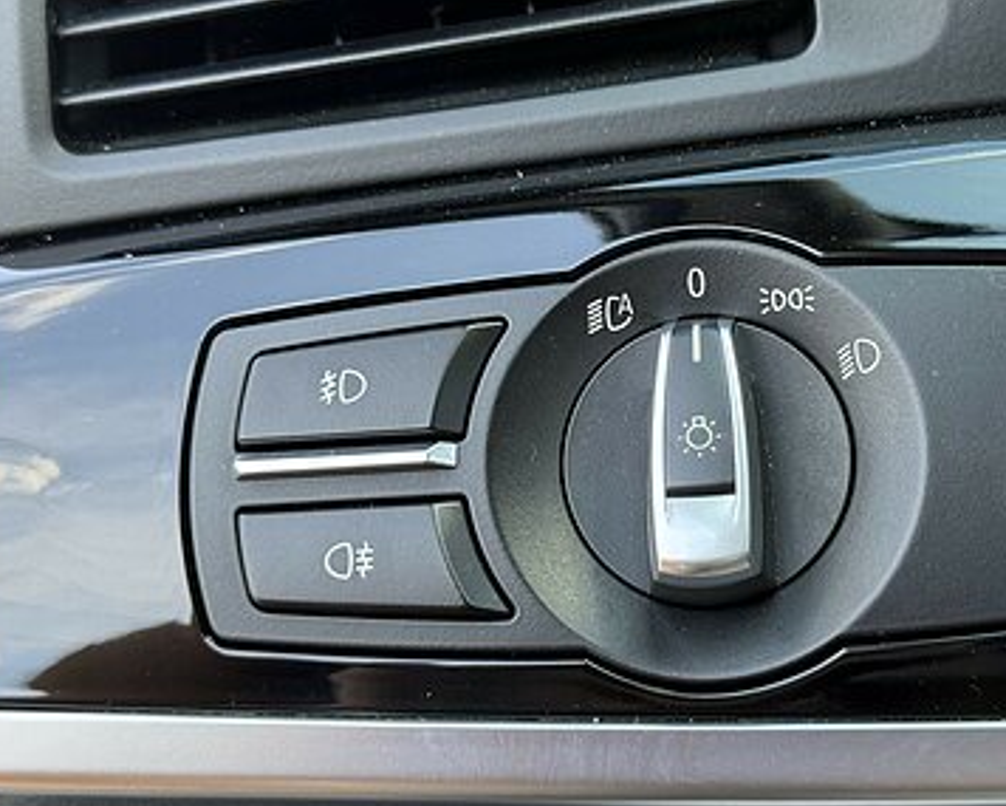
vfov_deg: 21.3
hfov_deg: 26.2
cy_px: 351
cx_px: 698
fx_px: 2144
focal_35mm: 72
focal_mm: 6.76
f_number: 1.78
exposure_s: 1/179
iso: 100
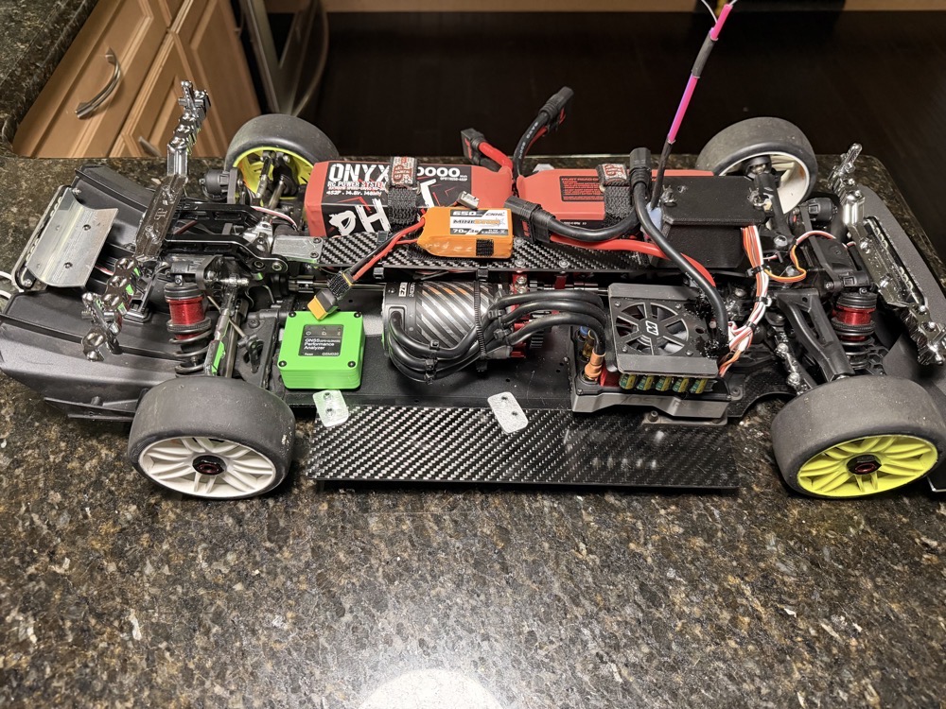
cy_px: 354
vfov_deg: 56.8
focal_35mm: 24
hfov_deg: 71.6
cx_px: 473
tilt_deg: -53.1
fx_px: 656
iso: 800
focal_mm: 6.76
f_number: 1.78
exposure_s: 1/60
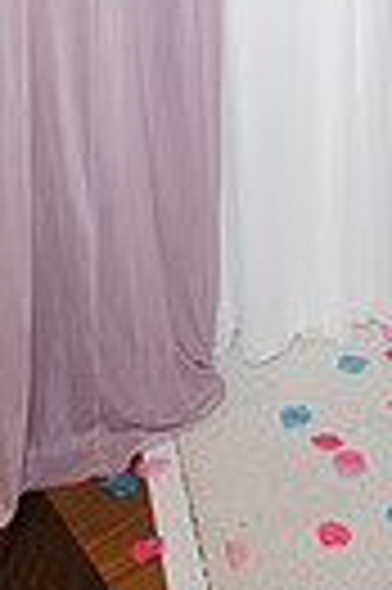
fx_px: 1523
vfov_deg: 19.4
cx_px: 451
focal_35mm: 93
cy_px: -275
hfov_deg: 14.3
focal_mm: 18
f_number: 5.6
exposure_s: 1/60
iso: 400
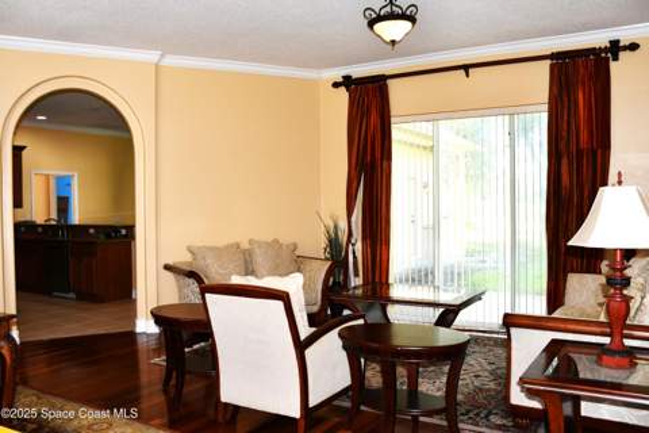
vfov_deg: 47.9
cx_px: 324
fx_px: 487
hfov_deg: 67.4
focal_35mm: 27
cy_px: 216
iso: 320
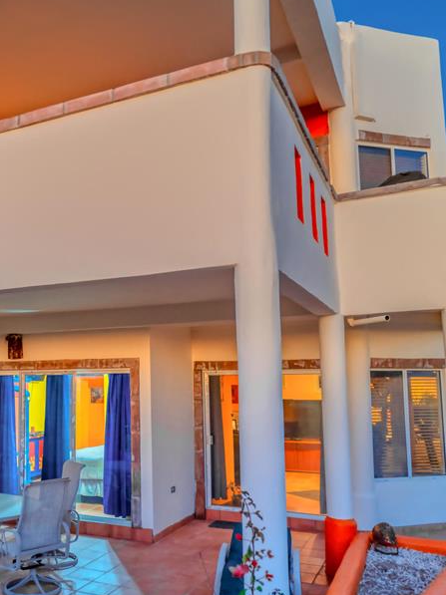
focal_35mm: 33
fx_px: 568
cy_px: 324
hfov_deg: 40.8
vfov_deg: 55.3
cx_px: 79
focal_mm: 20
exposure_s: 1/30
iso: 1600
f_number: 2.8
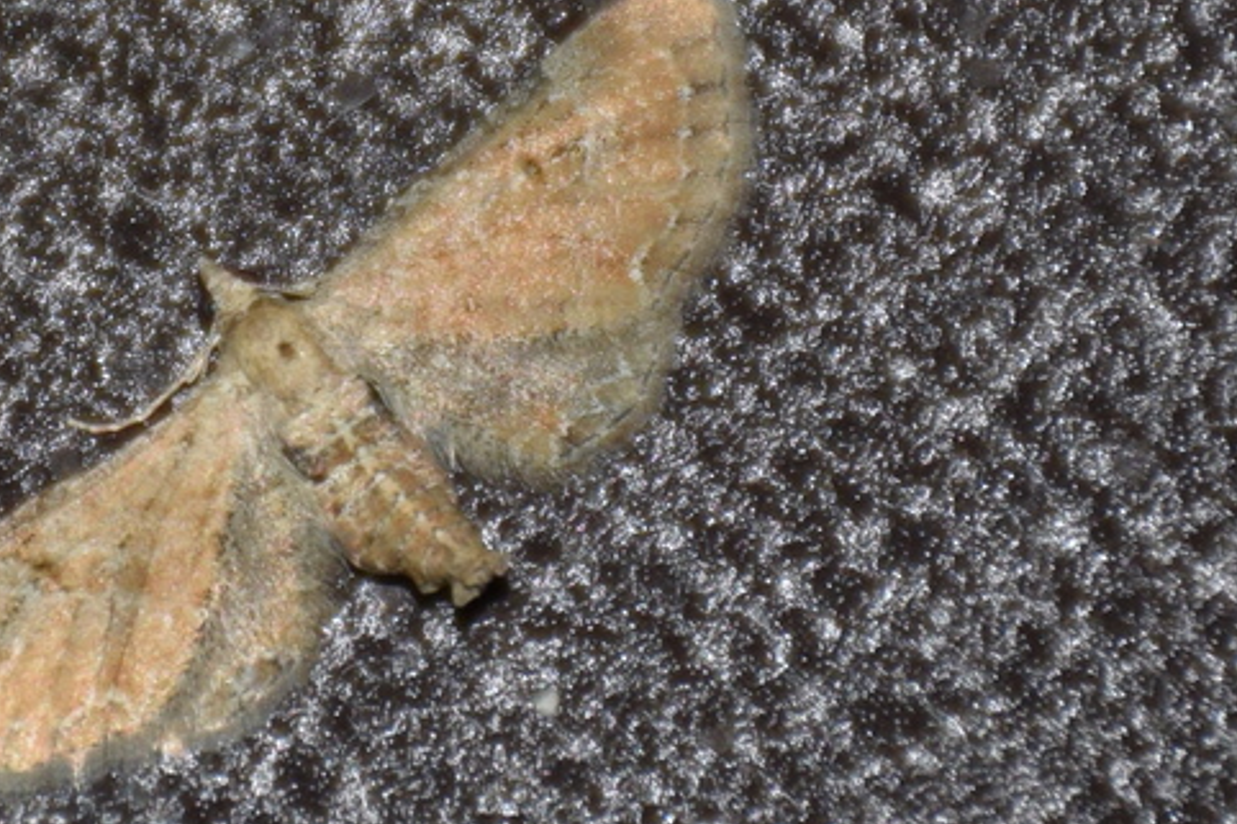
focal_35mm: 419
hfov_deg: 4.9
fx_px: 14392
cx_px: 366
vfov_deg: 3.3
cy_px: 305
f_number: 5.6
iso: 320
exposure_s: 1/60
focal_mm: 140
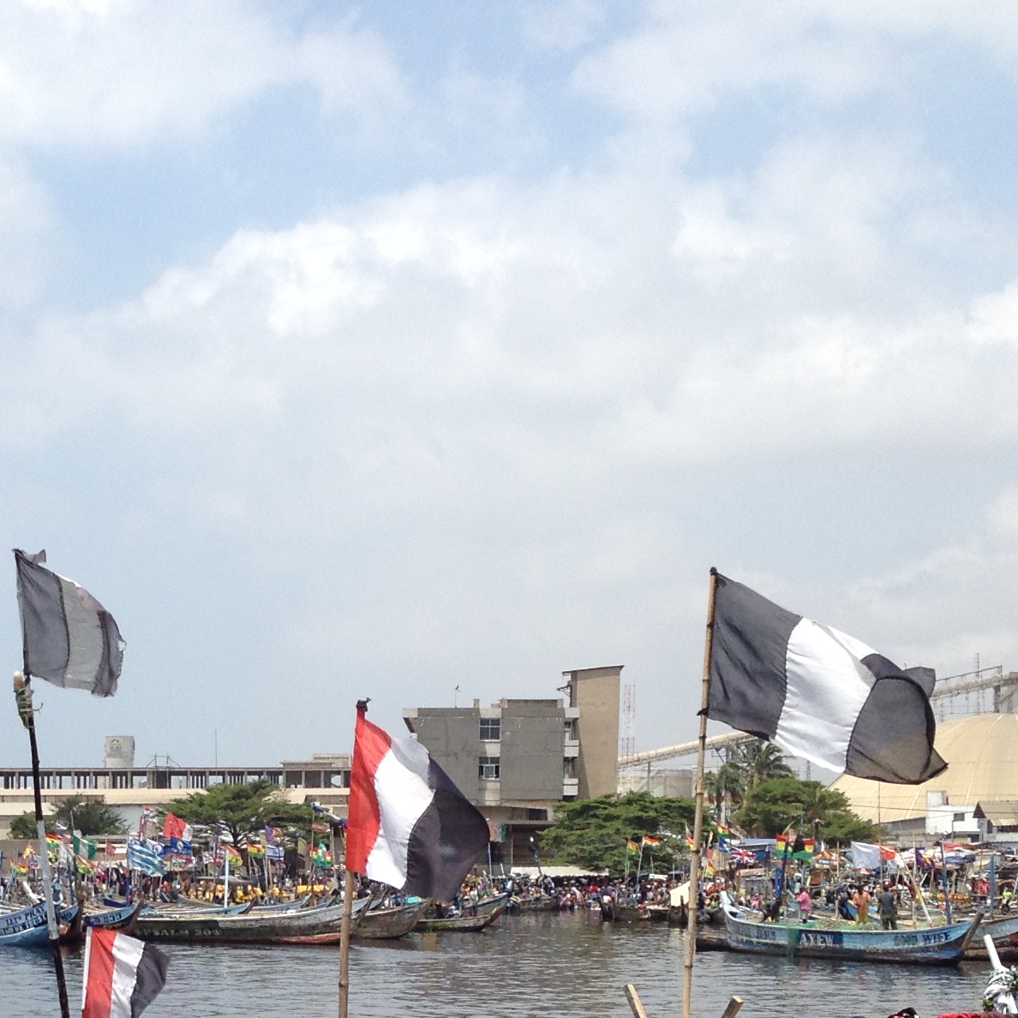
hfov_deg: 19.9
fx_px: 2828
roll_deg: -1.4
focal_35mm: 85
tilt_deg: -4.2
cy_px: 997
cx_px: 64
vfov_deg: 19.8
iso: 50
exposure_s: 1/1783
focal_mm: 4.28
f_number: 2.4
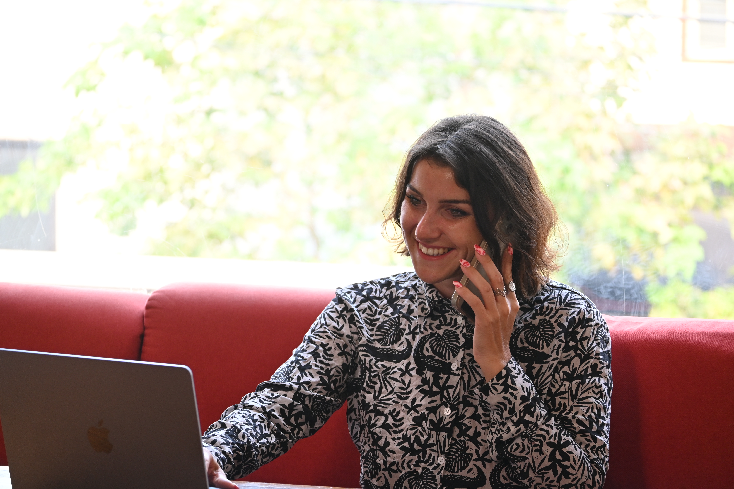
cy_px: 244
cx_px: 367
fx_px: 3058
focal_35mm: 150
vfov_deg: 9.1
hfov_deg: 13.7
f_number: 5
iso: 400
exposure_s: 1/60
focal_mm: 100
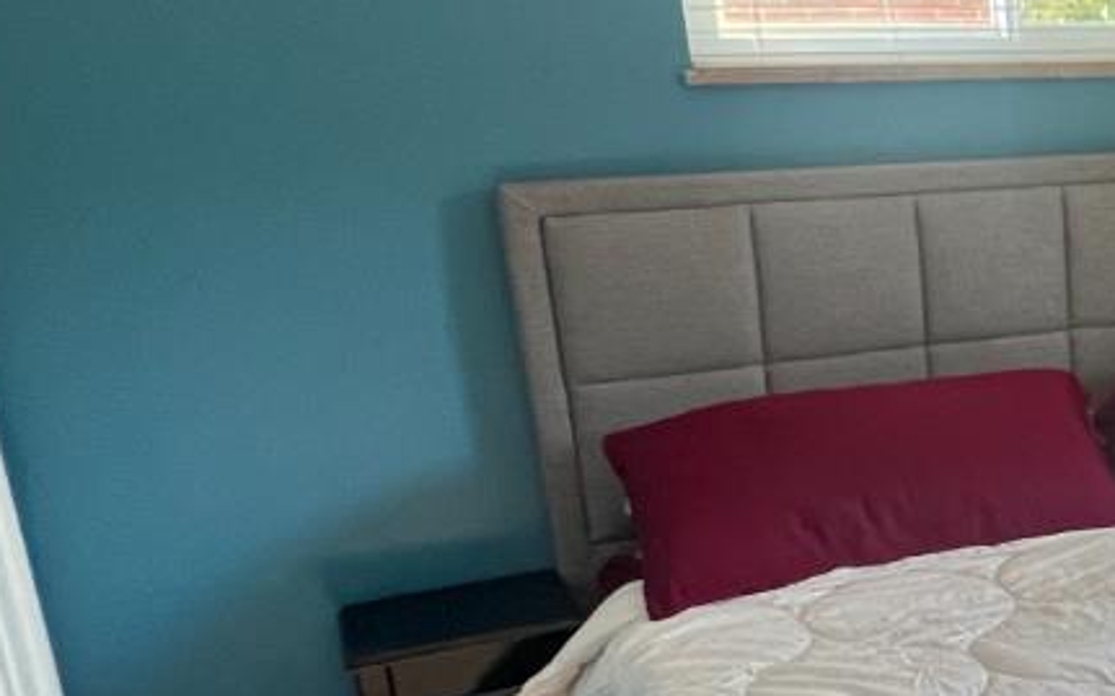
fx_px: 1458
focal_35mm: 48
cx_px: 1451
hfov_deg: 31.9
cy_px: 462
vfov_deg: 26.7
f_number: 1.8
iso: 250
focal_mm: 1.57
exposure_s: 1/64
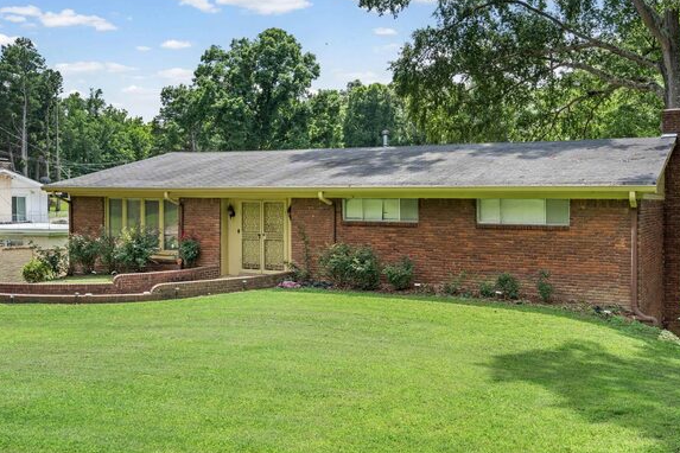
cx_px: 371
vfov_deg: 35.0
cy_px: 205
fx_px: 718
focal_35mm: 38
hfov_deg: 50.6
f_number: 9.5
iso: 800
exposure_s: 1/350
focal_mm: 34
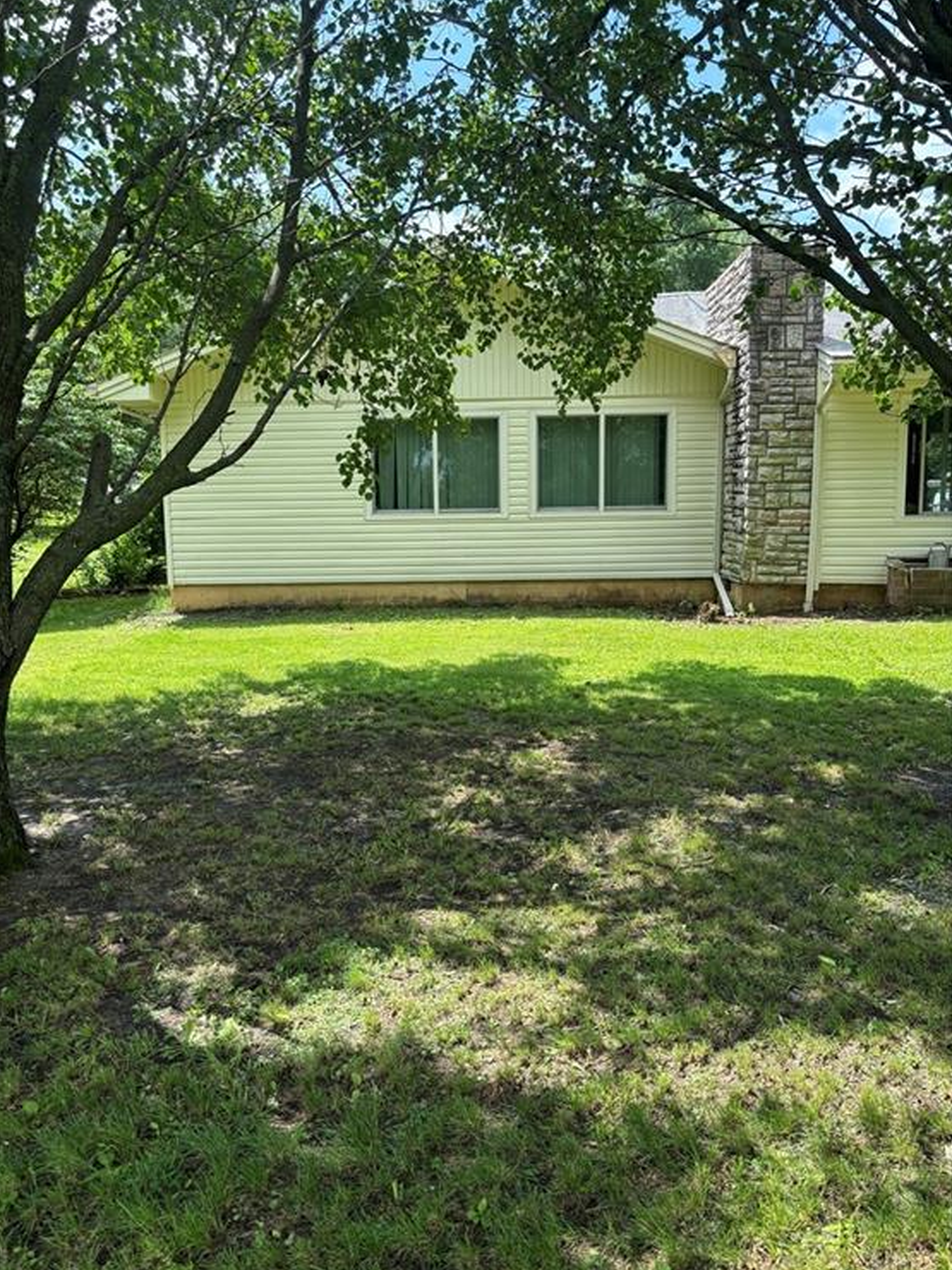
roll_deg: -0.3
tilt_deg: -6.1
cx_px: 461
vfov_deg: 65.3
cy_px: 616
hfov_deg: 51.3
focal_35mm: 27
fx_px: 990
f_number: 1.6
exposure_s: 1/970
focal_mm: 5.96
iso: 50
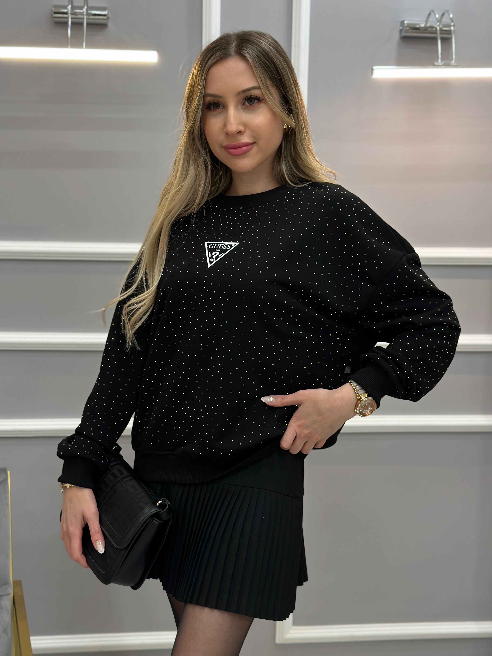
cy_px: 328
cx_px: 246
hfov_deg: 30.3
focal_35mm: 48
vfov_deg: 39.7
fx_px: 910
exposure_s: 1/100
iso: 100
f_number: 1.78
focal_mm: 6.86
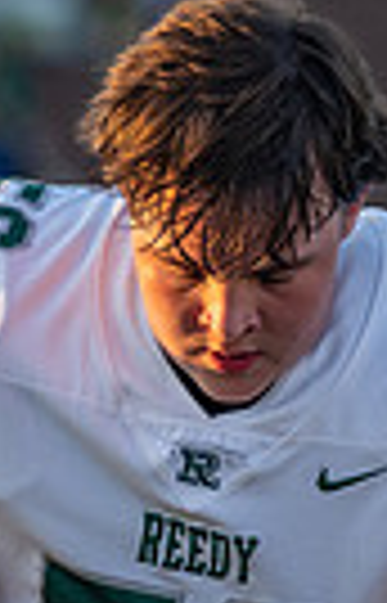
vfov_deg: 2.2
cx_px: 355
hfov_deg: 1.4
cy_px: 633
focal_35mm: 938
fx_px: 15532
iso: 500
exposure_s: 1/1000
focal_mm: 168
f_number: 3.5
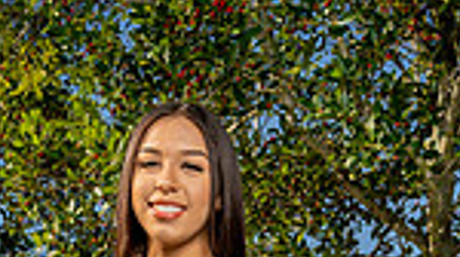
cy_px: 624
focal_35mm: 113
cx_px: 181
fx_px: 1377
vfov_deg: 9.5
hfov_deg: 18.9
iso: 125
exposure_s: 1/250
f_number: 10
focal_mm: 36
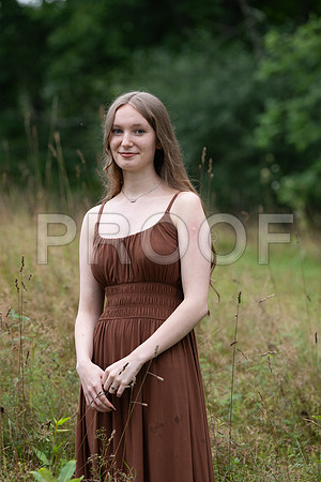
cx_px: 160
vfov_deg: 11.7
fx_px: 2340
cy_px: 241
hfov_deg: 7.8
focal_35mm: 175
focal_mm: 175
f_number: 5
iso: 640
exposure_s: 1/200
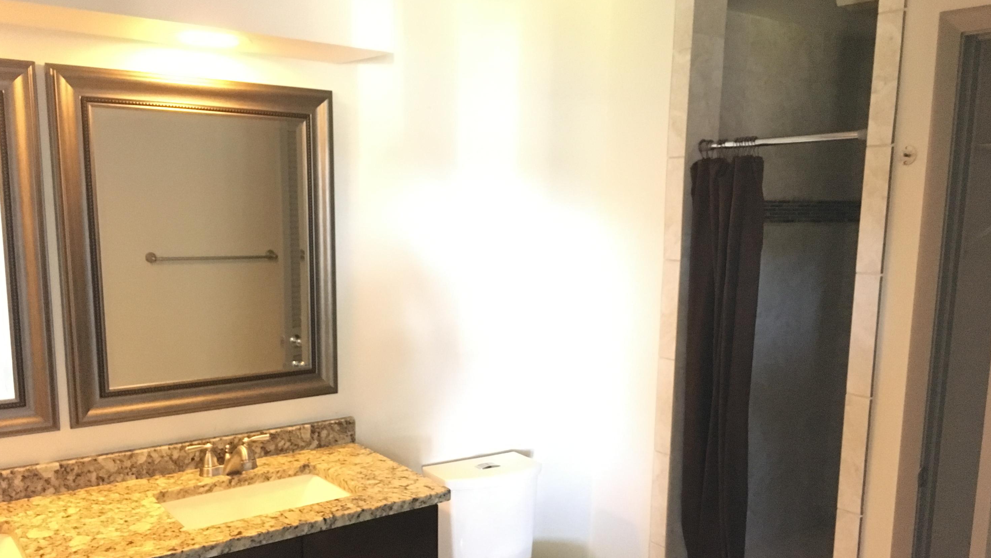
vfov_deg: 36.5
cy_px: 343
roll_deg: -1.1
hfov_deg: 61.0
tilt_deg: -9.0
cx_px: 498
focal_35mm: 32
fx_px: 841
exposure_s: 1/15
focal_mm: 4.15
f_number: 2.2
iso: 400
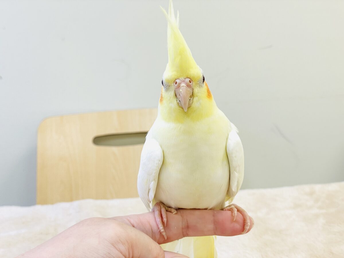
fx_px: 517
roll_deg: +3.0
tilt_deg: -8.0
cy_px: 129
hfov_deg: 36.8
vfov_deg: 28.0
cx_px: 172
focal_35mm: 52
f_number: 2
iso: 80
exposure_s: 1/99
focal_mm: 6
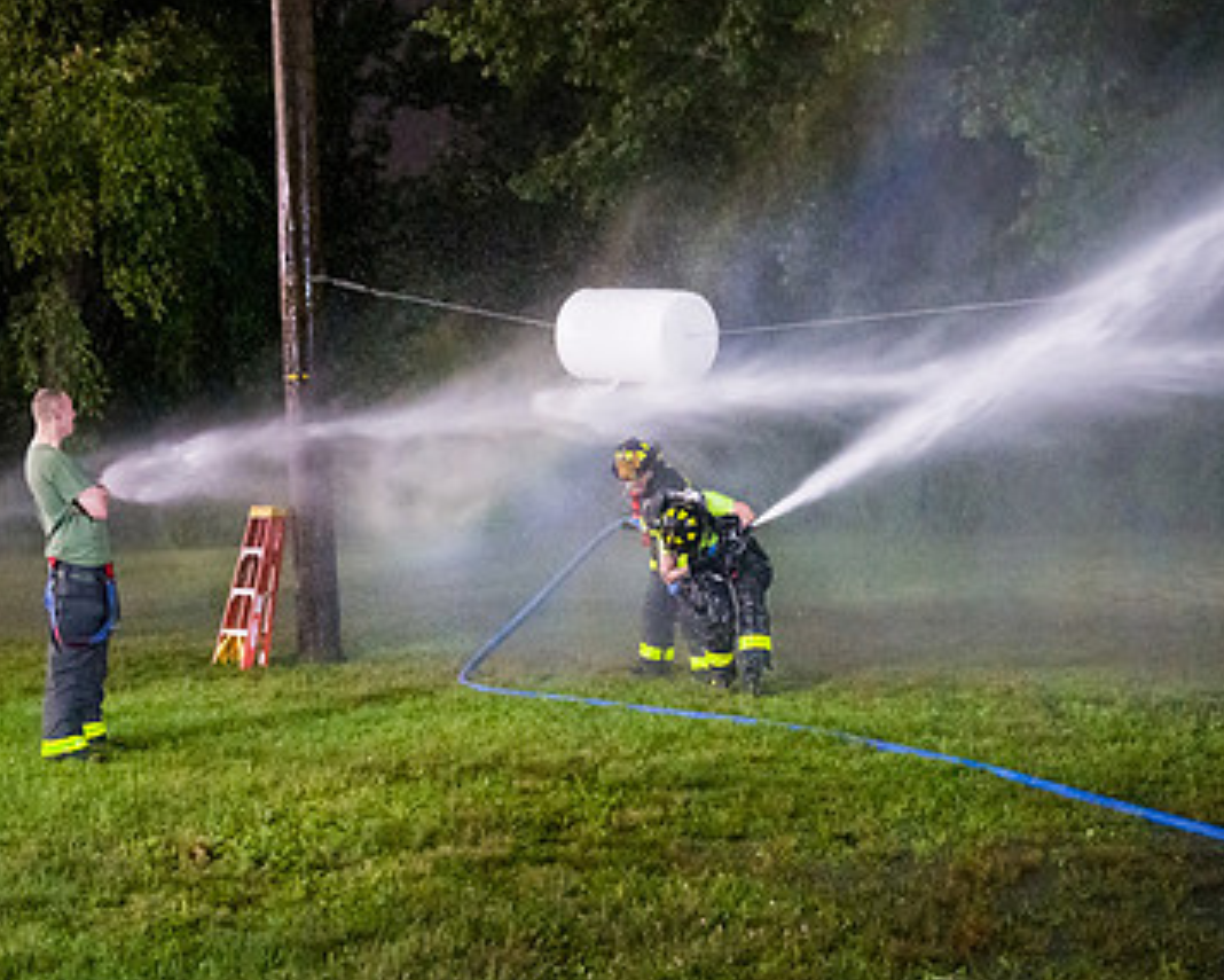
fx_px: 2102
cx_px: 598
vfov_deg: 26.2
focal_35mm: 58
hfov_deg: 32.5
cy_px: 426
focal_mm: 38
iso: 12800
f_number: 3.2
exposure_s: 1/200
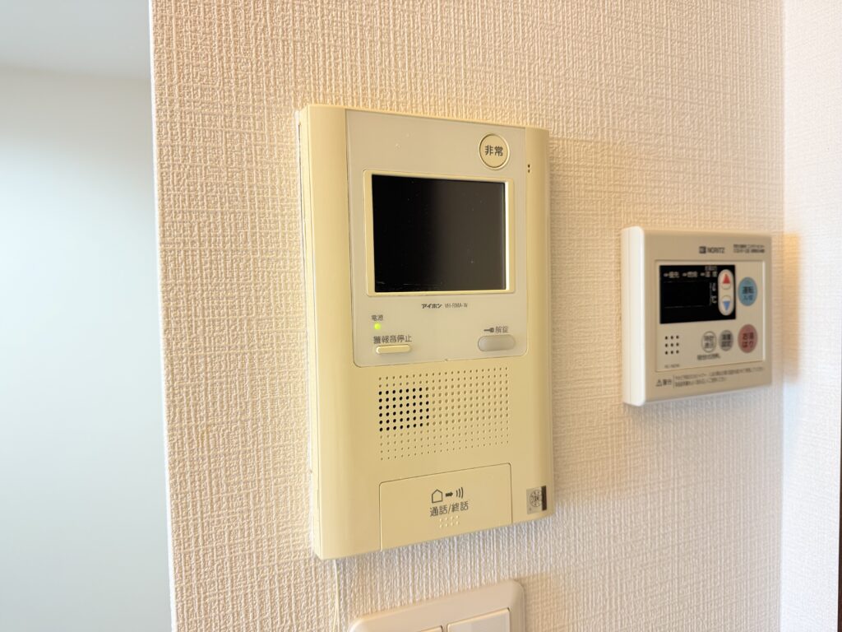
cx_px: 421
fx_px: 584
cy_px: 316
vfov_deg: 56.8
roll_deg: +0.4
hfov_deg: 71.6
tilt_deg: -3.2
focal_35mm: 24
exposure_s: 1/50
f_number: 1.78
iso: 160
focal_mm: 6.76
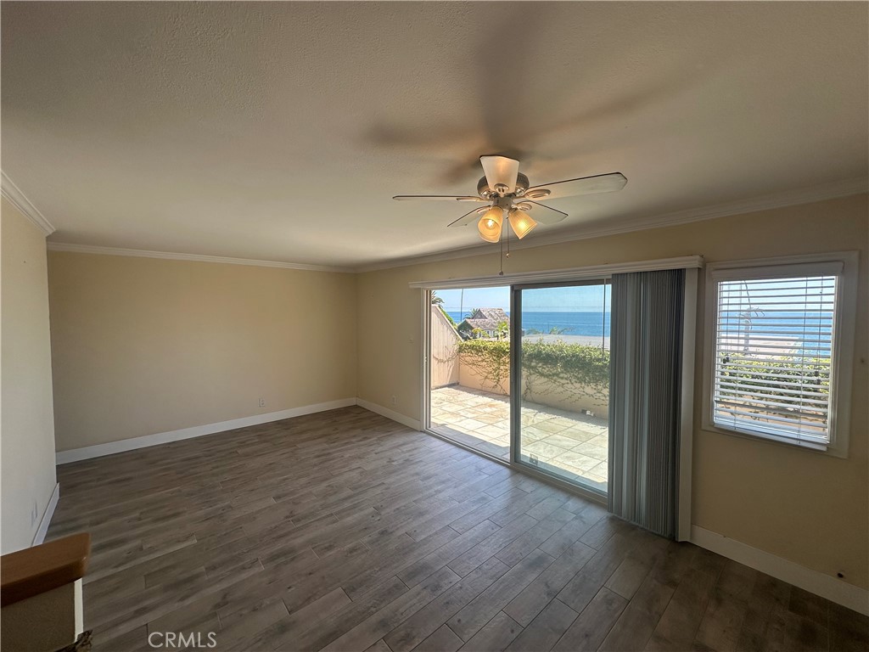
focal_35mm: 14
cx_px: 434
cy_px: 326
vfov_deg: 85.7
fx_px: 351
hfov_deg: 102.1
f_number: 2.2
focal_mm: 2.22
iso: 40
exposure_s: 1/527
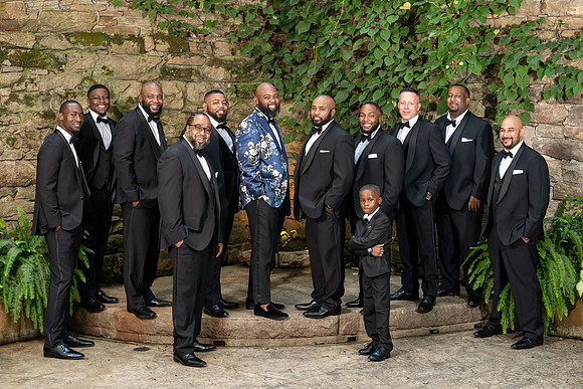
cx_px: 292
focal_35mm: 70
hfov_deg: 28.8
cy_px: 194
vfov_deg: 19.5
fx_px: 1134
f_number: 4
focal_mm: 70
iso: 400
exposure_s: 1/200
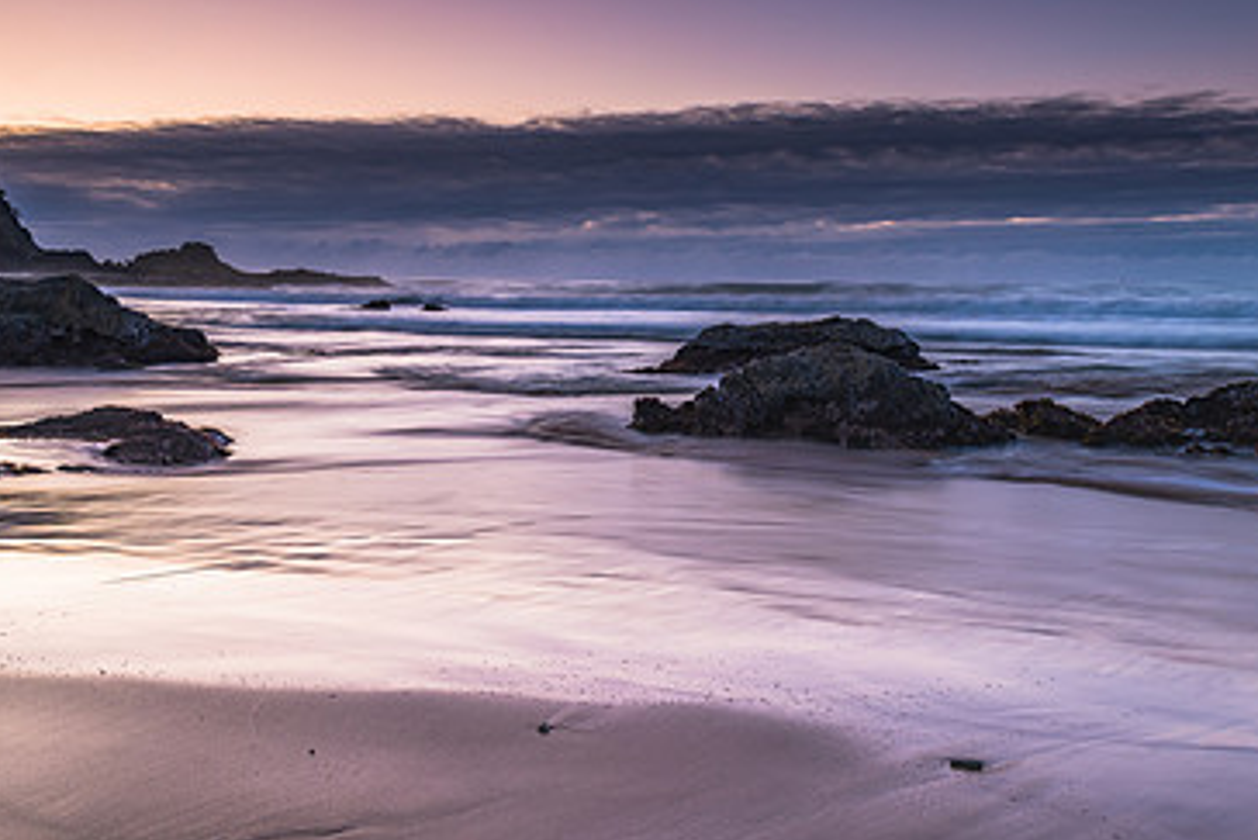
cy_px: 323
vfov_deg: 34.1
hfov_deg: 49.5
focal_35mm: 39
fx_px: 1363
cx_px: 570
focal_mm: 24
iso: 100
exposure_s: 1.6
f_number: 8
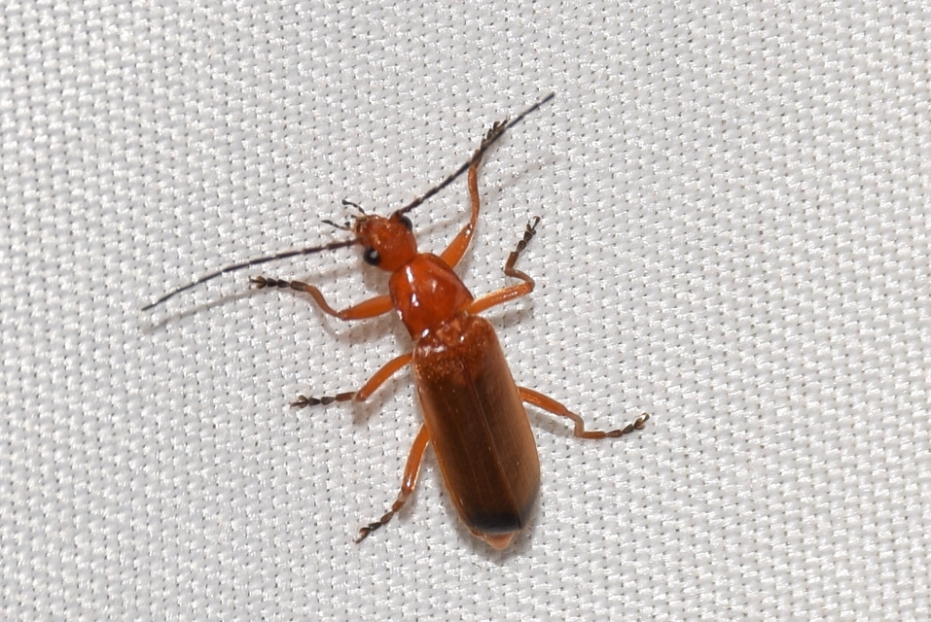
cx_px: 466
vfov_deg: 6.6
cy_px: 311
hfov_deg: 9.8
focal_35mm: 210
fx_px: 5436
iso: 100
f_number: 13
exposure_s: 1/160
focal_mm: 140
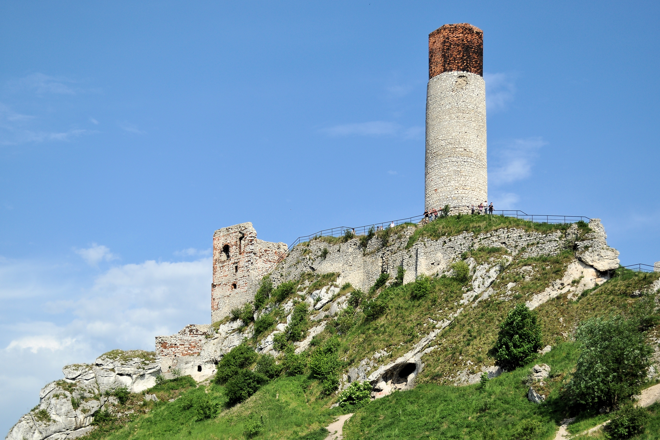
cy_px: 220
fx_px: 990
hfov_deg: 36.9
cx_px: 330
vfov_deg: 25.1
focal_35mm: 54
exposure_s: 1/1250
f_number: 5.6
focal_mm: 36
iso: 200
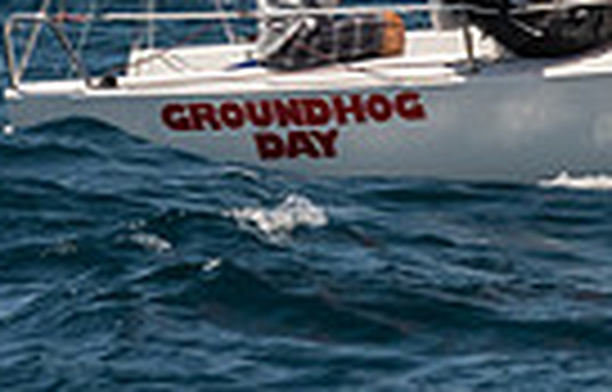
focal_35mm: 713
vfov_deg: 1.9
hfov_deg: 2.9
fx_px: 11971
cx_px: 1405
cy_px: -618
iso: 640
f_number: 9
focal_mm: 125
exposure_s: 1/640
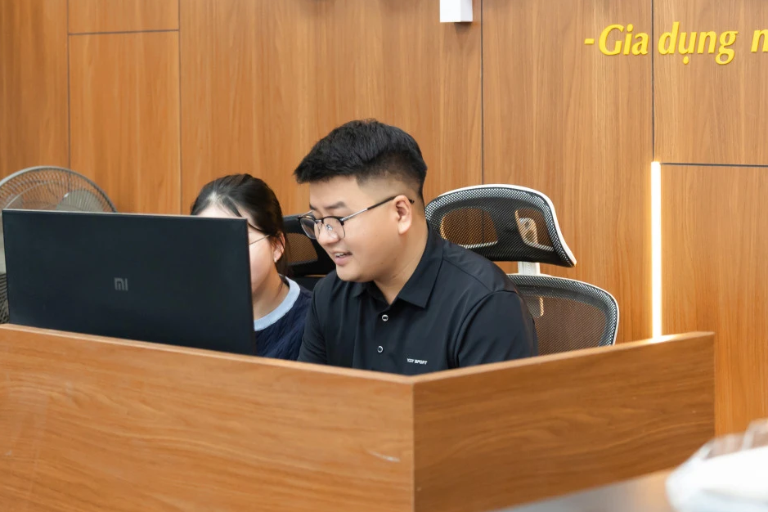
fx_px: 1920
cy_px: 97
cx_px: 370
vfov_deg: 15.1
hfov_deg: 22.6
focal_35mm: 90
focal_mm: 44
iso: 400
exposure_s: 1/125
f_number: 2.8
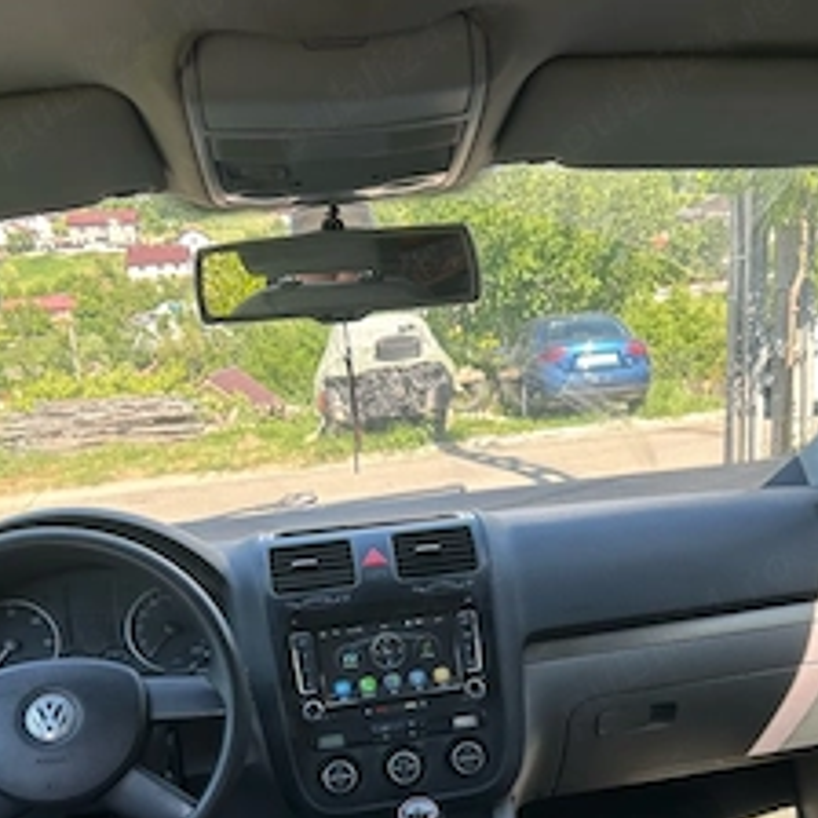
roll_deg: +3.6
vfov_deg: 38.9
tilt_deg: -19.8
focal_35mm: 41
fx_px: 1096
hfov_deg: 40.8
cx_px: 464
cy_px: 683
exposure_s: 1/427
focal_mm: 5.7
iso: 50
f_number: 1.5
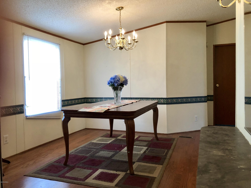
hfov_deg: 63.4
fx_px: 203
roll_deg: +0.7
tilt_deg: -2.8
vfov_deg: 49.7
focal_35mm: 28
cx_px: 126
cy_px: 94
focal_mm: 3.99
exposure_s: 1/30
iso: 32
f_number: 1.8
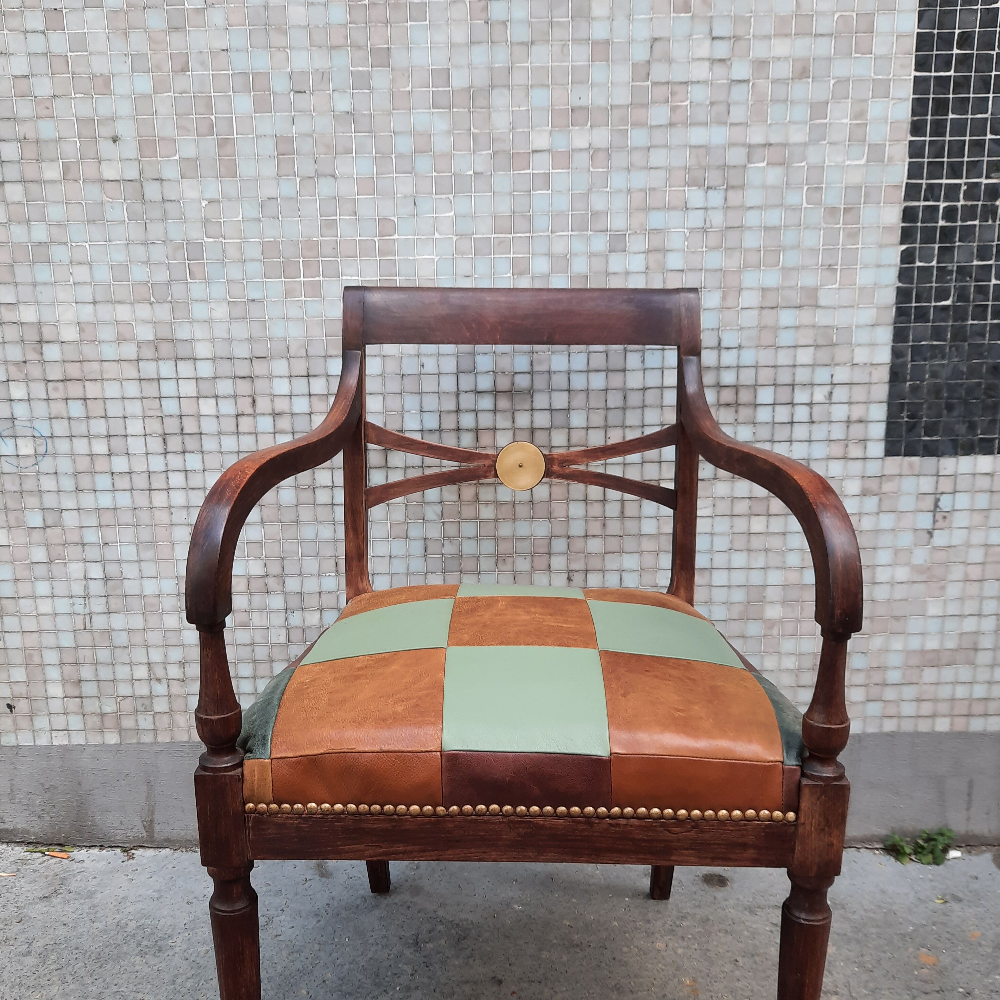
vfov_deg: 53.9
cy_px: 567
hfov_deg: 54.0
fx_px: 981
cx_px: 503
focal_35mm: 30
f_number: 2
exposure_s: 1/100
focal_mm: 4.6
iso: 50
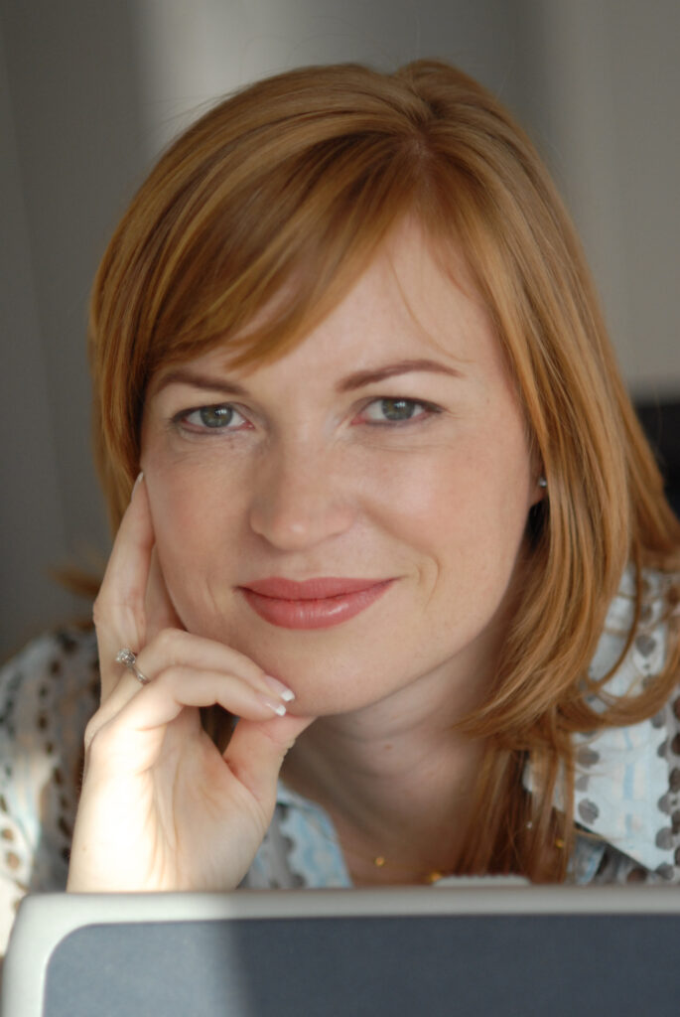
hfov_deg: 10.8
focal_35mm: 128
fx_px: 3604
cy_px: 508
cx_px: 340
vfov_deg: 16.1
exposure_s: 1/4000
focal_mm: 85
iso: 400
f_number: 1.8
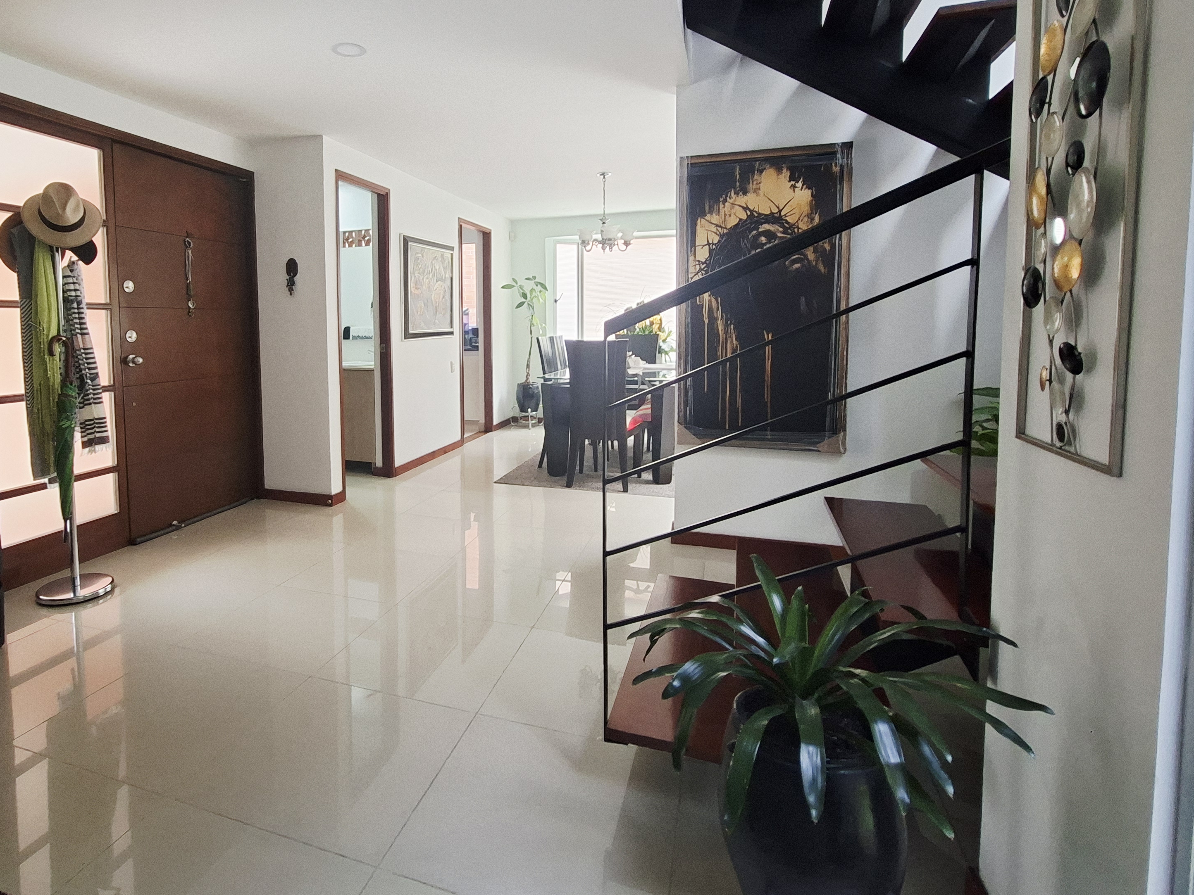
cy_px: 366
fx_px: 621
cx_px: 474
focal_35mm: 18
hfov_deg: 86.6
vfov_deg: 71.0
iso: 125
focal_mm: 1.74
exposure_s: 1/30
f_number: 2.2
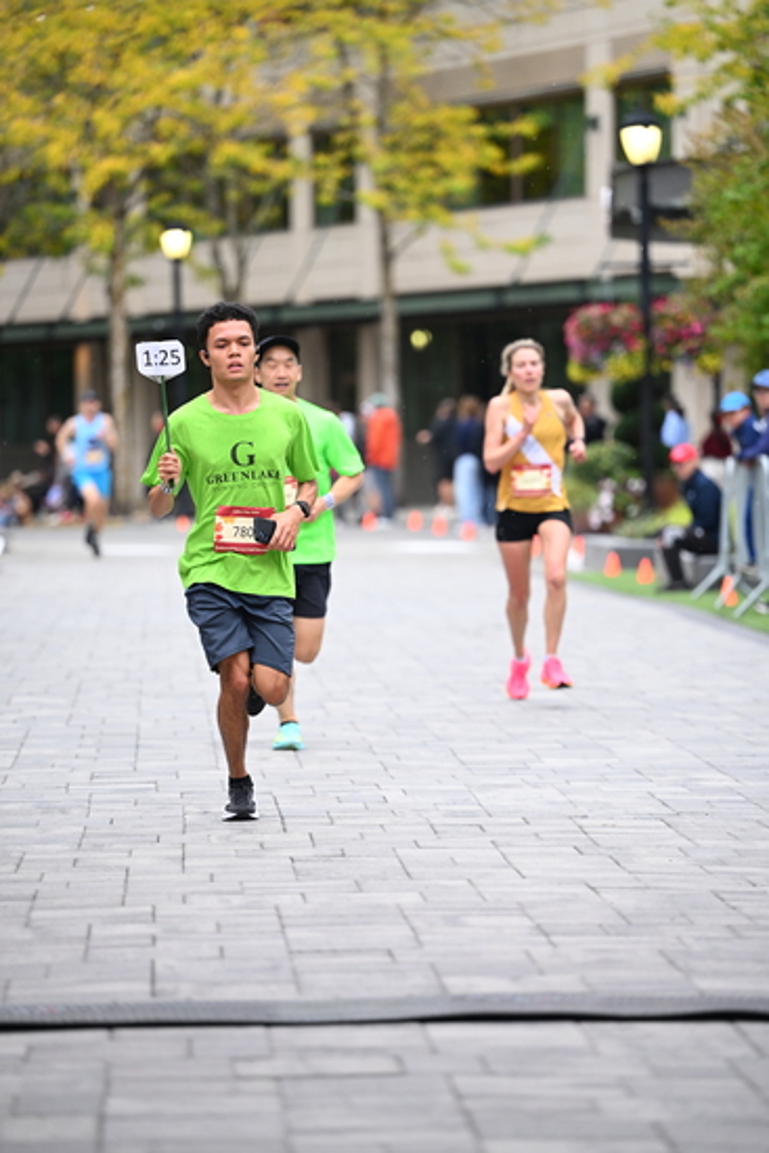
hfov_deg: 9.2
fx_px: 4803
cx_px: 384
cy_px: 576
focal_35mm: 150
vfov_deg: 13.7
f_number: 2.8
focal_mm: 150
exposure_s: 1/1250
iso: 1250
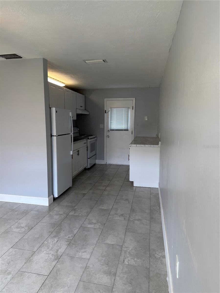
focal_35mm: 24
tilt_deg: -7.5
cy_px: 146
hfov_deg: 56.8
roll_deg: -1.8
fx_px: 203
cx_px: 110
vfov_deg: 71.6
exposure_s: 1/156
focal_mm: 6.86
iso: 100
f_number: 1.78
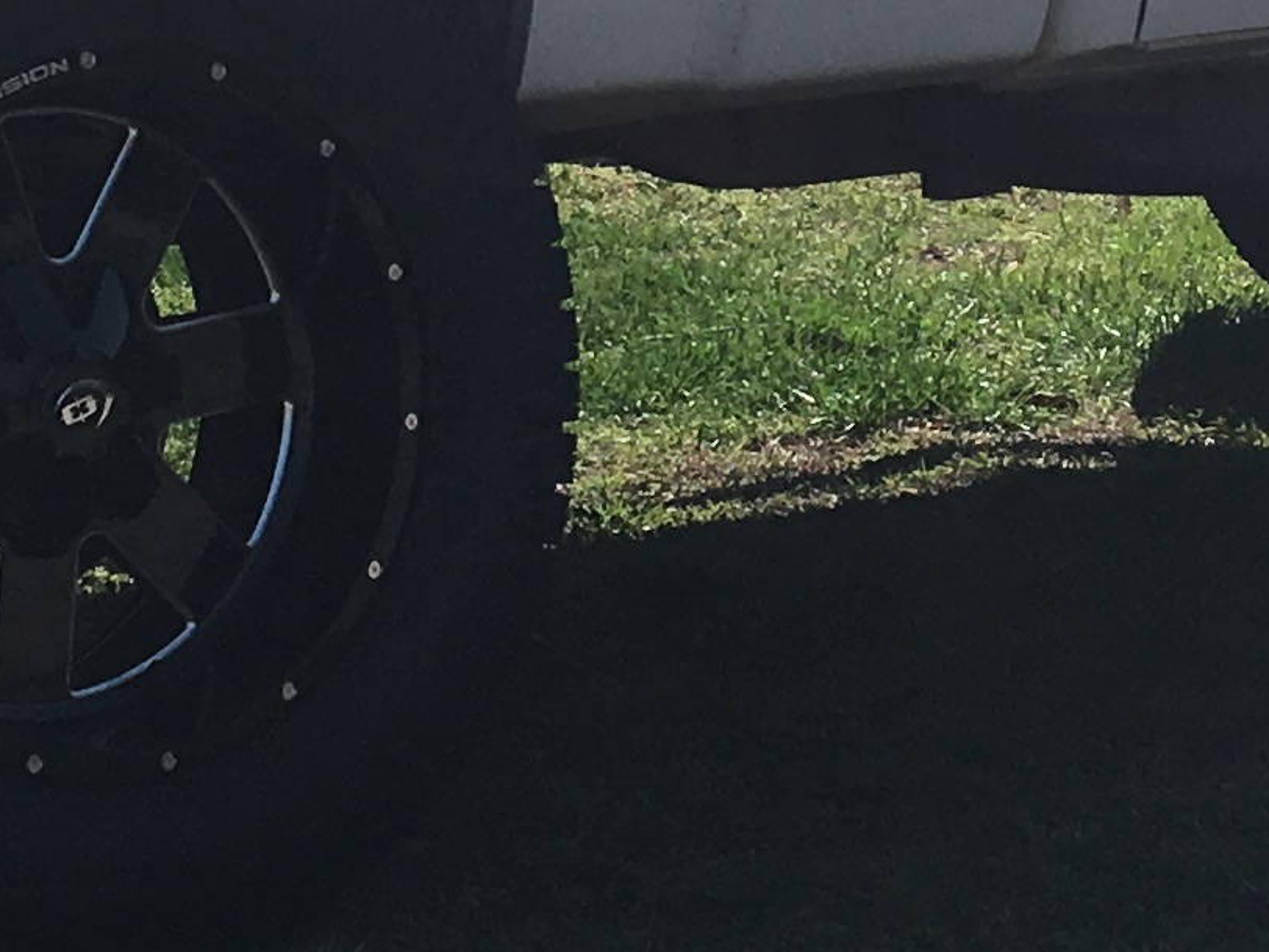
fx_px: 5279
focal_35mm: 144
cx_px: 867
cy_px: -125
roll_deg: +2.5
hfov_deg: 13.7
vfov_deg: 10.2
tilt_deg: -1.8
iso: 25
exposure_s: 1/2331
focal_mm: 4.15
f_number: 2.2
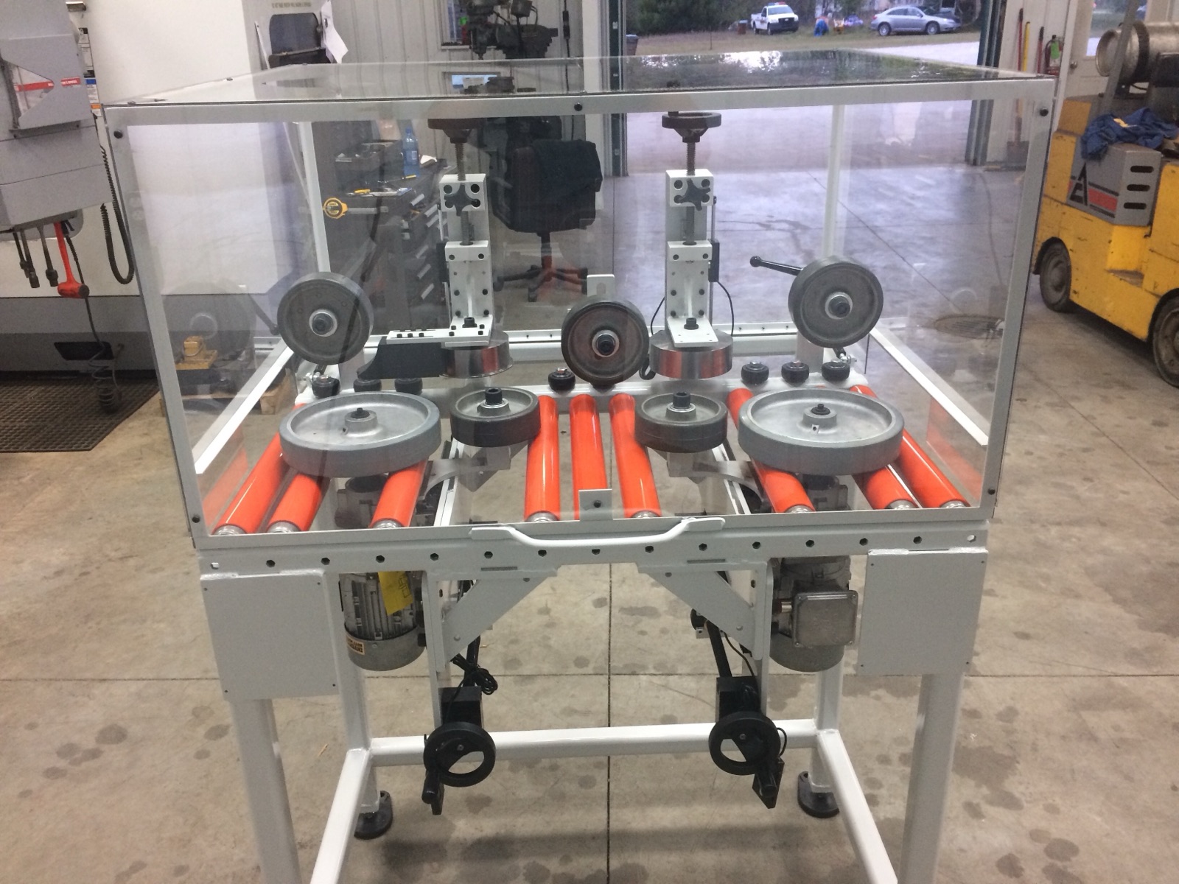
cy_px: 442
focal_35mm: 29
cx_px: 590
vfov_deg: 48.2
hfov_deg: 61.7
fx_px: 988
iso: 125
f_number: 2.2
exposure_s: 1/30
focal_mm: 4.15
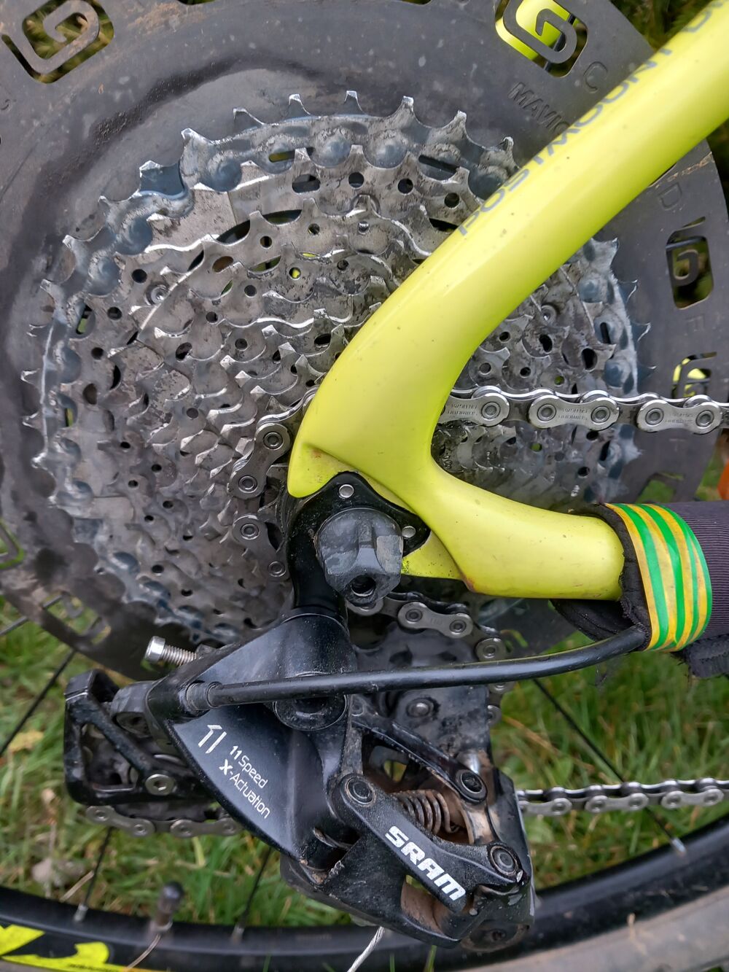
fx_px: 758
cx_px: 364
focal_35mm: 27
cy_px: 486
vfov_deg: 65.3
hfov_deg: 51.4
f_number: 1.8
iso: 40
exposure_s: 1/50
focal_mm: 4
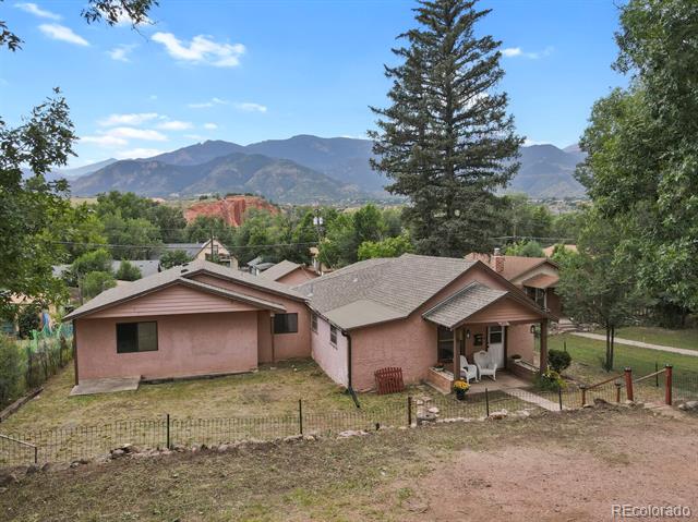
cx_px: 349
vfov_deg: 56.8
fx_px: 484
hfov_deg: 71.6
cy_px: 261
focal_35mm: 24
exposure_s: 1/250
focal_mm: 4.5
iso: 110
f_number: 2.8
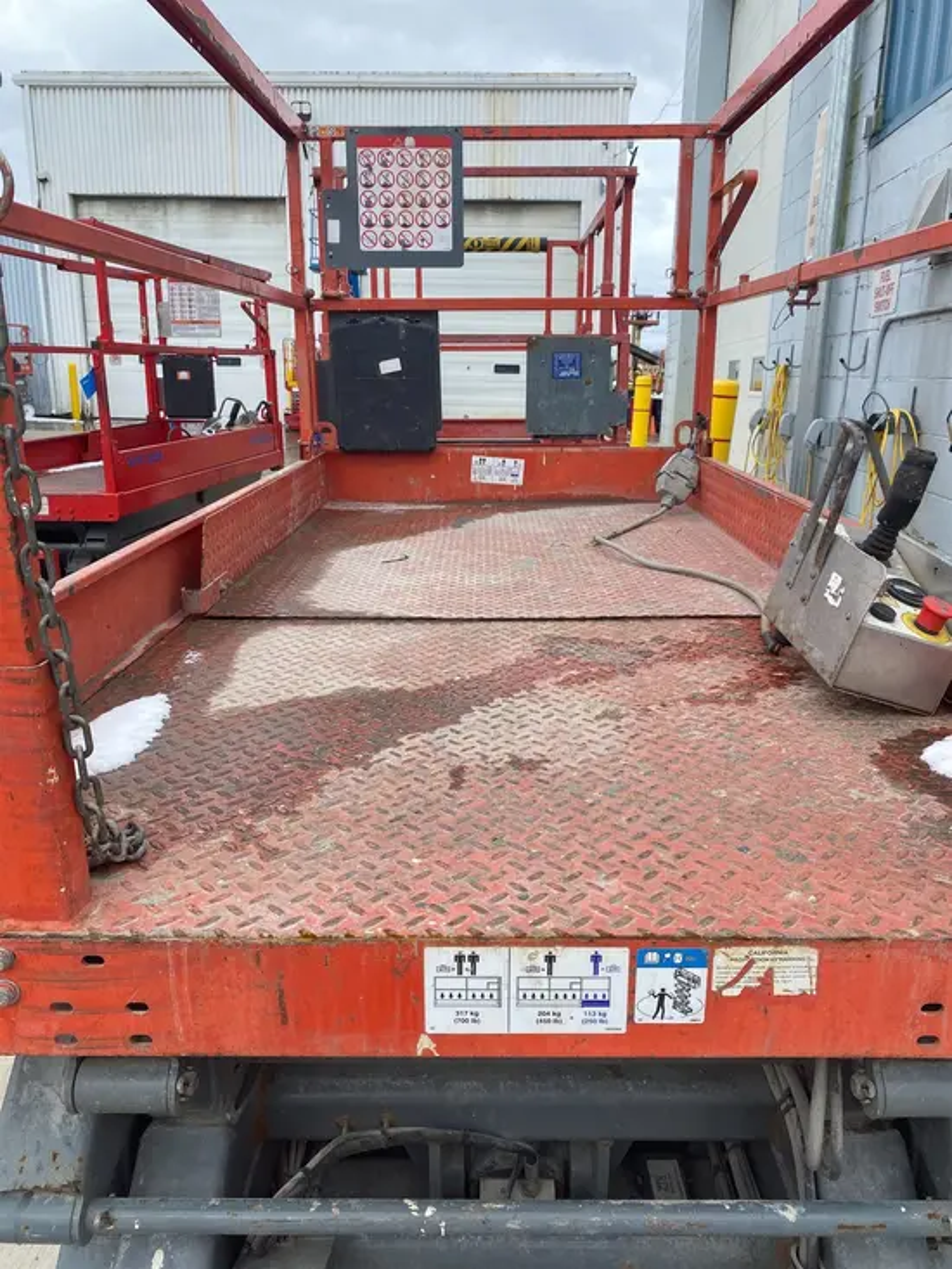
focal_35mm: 26
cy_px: 634
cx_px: 476
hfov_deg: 53.1
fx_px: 953
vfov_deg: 67.3
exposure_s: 1/1522
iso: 32
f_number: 1.8
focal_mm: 4.25
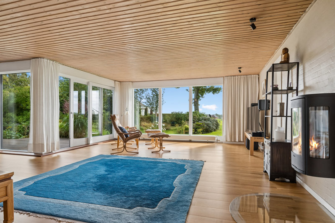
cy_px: 112
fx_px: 186
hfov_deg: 84.0
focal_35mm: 20
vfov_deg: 61.9
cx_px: 168
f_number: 6.3
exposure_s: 1/160
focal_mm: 20
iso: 400
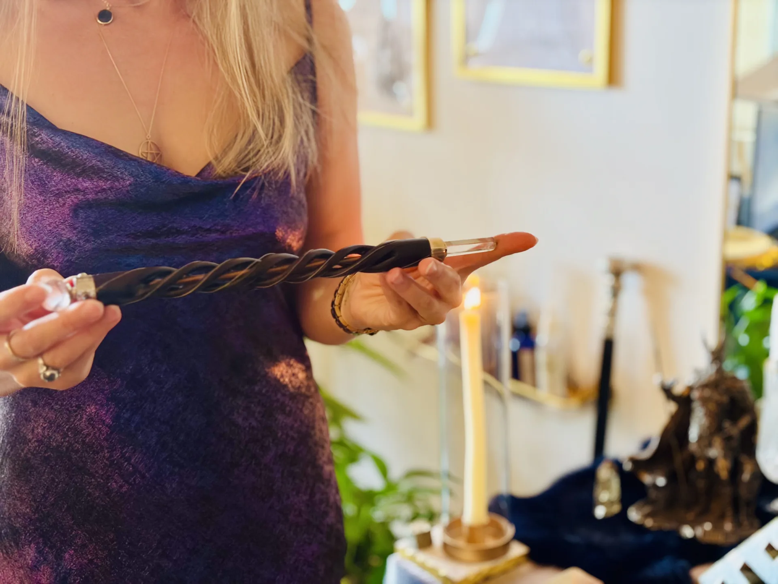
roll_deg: +1.1
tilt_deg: -15.4
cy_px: 292
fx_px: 1169
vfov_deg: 28.0
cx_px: 389
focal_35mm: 52
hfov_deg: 36.8
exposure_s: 1/40
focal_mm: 5.96
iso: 125
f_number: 1.6
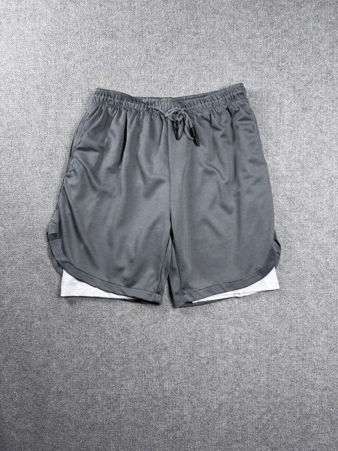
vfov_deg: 71.6
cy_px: 226
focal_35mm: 24
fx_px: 312
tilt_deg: -59.0
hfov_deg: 56.8
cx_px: 169
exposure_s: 1/213
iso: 64
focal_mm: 6.76
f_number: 1.78
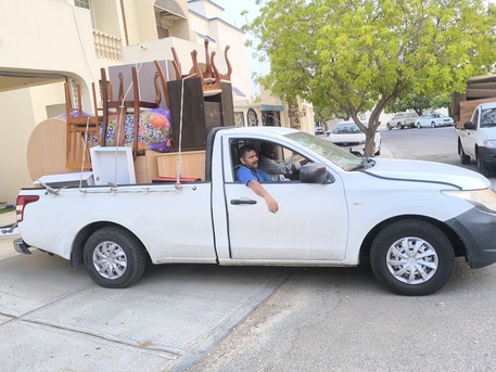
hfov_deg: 60.0
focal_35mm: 30
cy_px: 186
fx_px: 430
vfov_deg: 46.8
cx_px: 248
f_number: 1.65
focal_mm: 6.14
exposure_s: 1/120
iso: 320
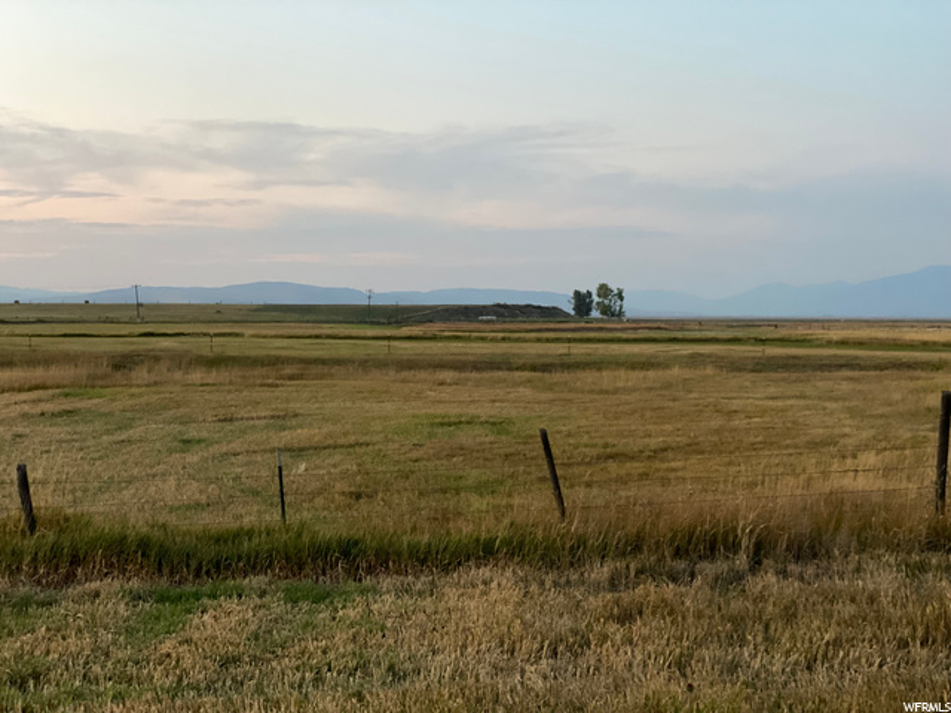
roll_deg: -0.9
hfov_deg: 36.8
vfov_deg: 28.0
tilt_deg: -1.6
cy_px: 356
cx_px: 476
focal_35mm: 52
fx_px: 1429
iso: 320
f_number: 2
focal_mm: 6
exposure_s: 1/40
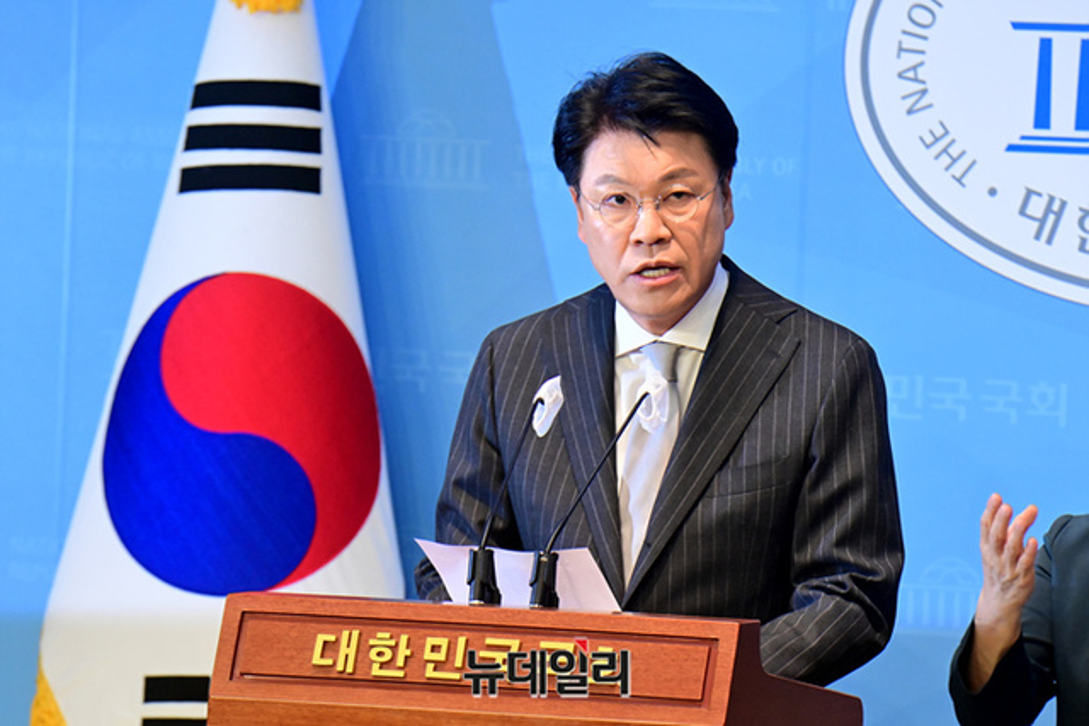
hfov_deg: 6.4
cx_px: 544
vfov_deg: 4.3
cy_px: 363
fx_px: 9682
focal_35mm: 320
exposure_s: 1/320
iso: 6400
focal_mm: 320
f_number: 9
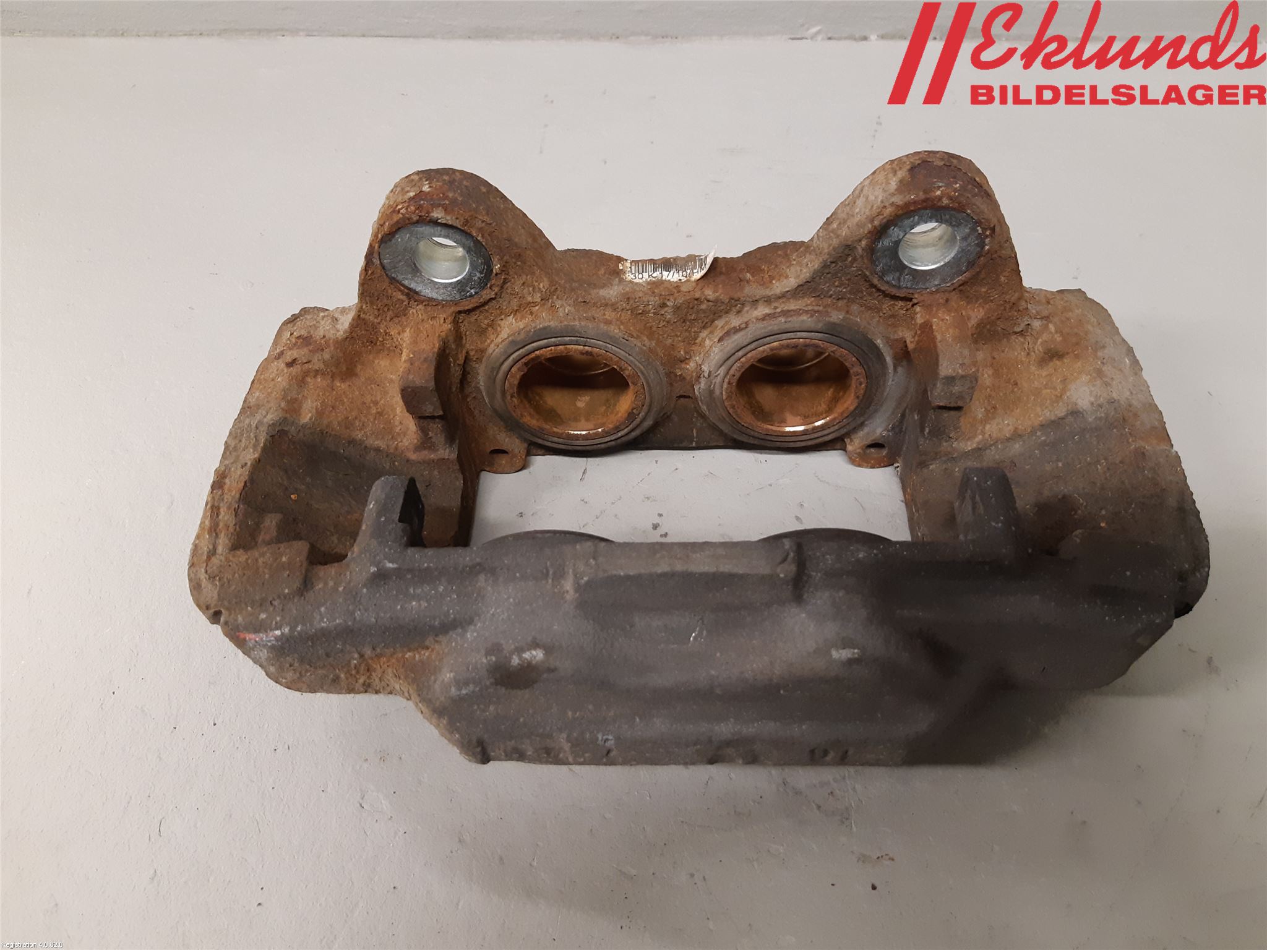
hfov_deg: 67.3
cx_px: 634
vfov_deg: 53.1
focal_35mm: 26
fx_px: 952
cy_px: 475
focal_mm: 3.93
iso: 200
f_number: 1.7
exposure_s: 1/50
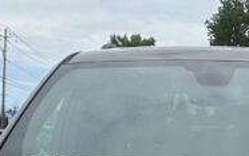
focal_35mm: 152
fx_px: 1031
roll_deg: -2.9
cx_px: 177
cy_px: 312
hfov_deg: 13.7
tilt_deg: -13.0
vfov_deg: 8.2
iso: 50
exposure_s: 1/2571
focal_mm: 5.7
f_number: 1.5
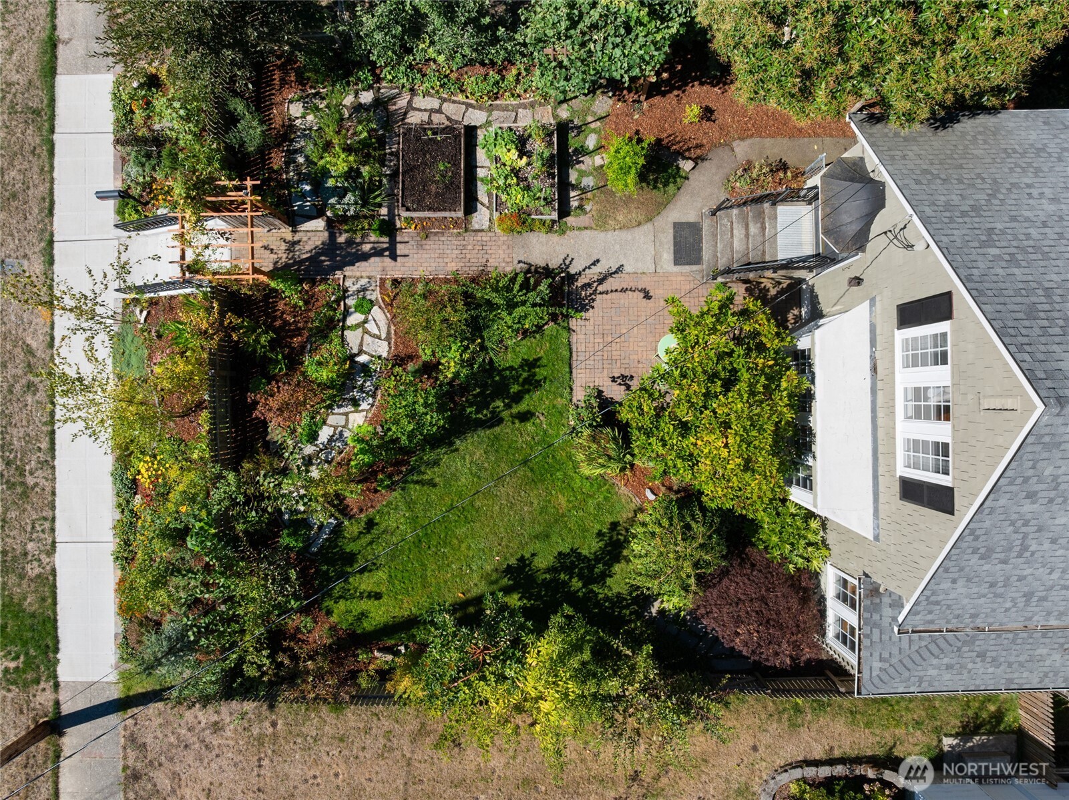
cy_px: 400
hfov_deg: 71.6
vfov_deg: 56.7
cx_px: 534
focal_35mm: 24
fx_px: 741
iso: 100
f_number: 5
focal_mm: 12.29
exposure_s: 1/80
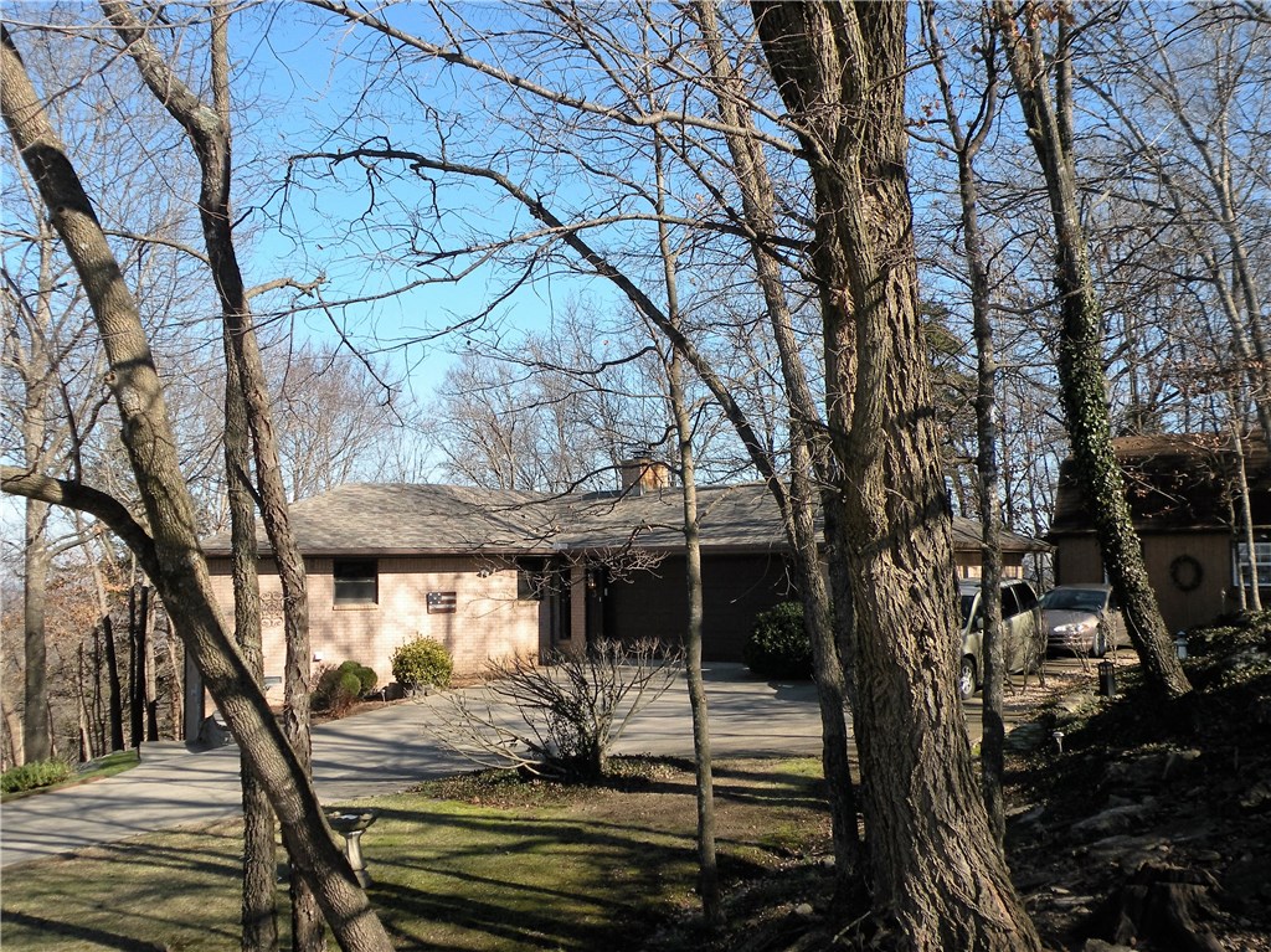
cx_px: 636
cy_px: 476
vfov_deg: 42.9
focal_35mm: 33
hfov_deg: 55.4
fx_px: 1211
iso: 64
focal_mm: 5.8
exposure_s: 1/613
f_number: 3.2
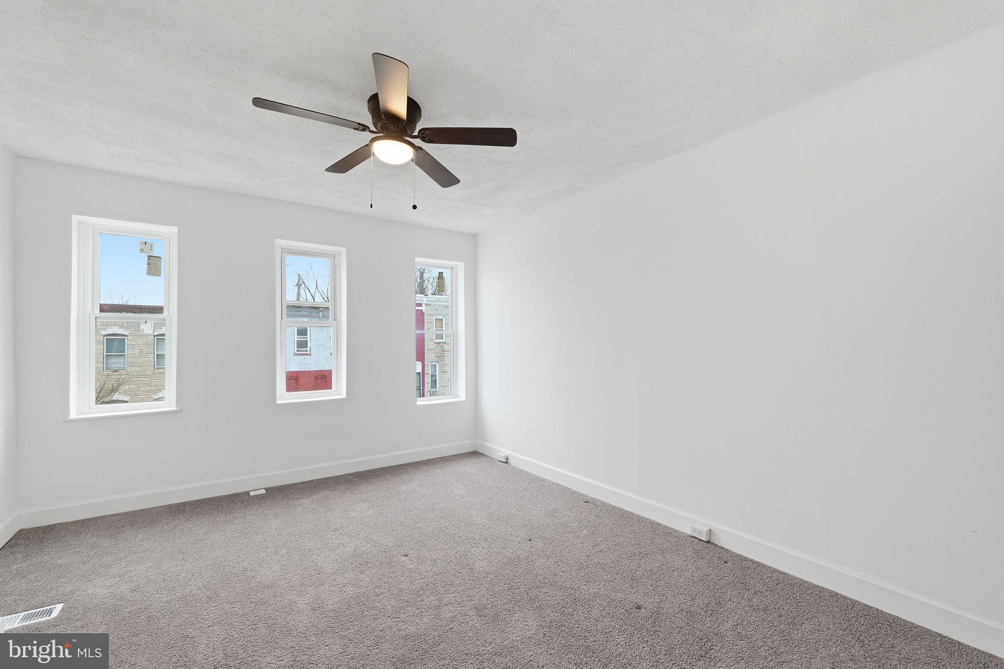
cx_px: 502
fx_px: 390
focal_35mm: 14
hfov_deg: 104.3
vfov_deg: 81.2
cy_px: 334
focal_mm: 14
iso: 800
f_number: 9
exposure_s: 1/30
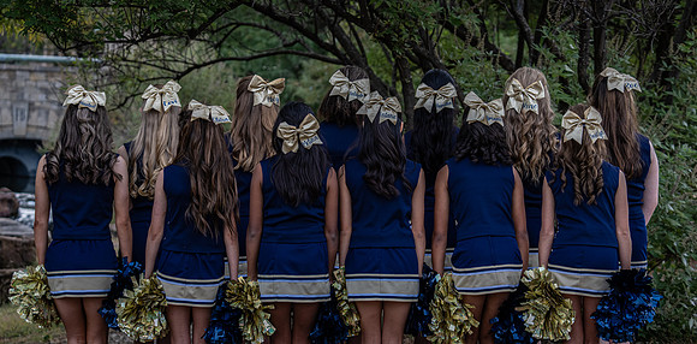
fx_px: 1631
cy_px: 150
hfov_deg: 24.1
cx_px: 347
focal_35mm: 91
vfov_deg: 12.0
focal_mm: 70
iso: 320
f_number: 4
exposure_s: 1/400
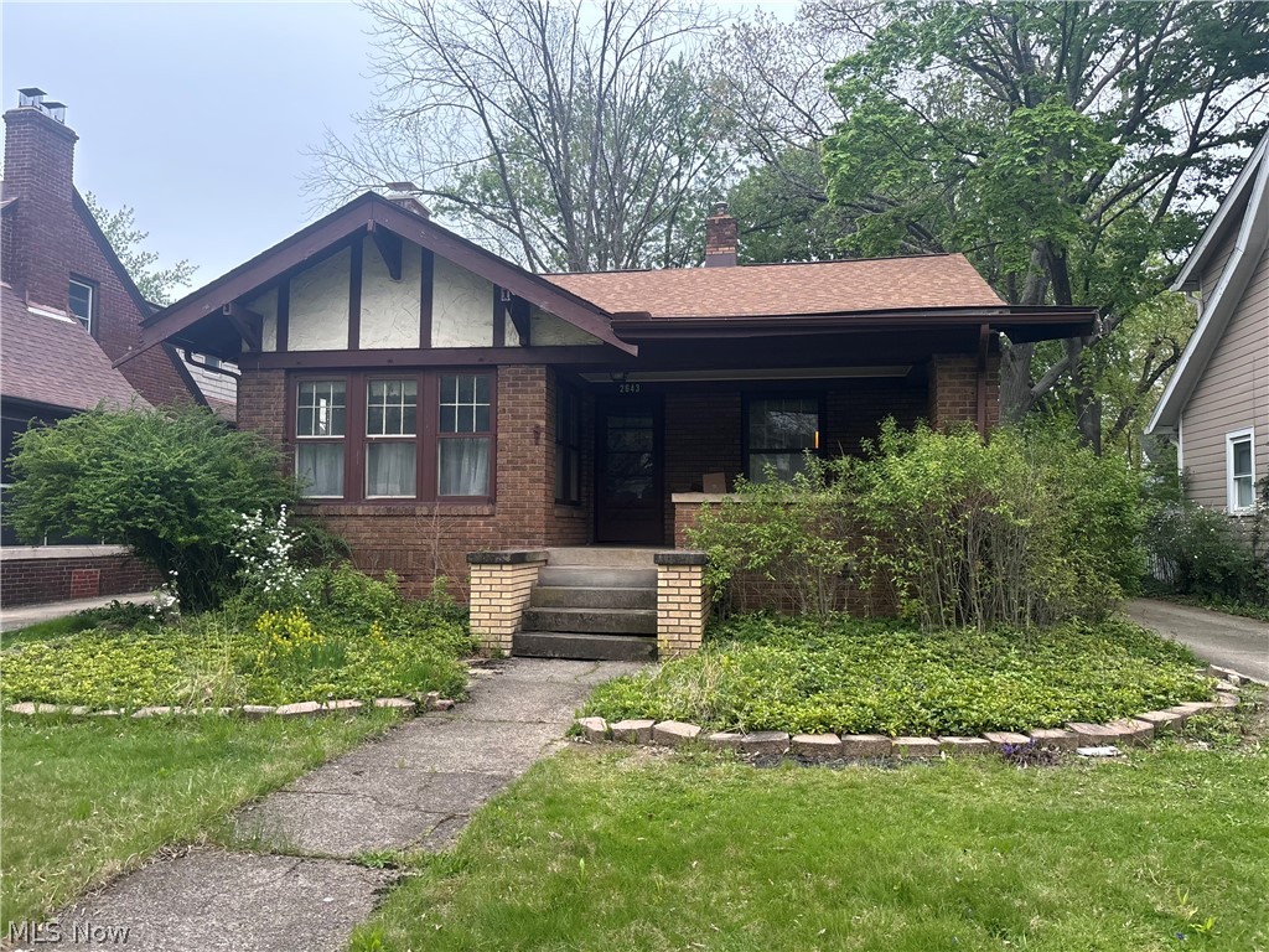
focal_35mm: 26
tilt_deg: +3.6
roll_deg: +0.1
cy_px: 476
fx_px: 953
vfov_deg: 53.1
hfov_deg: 67.3
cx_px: 634
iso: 160
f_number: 1.6
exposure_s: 1/60
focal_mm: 5.96
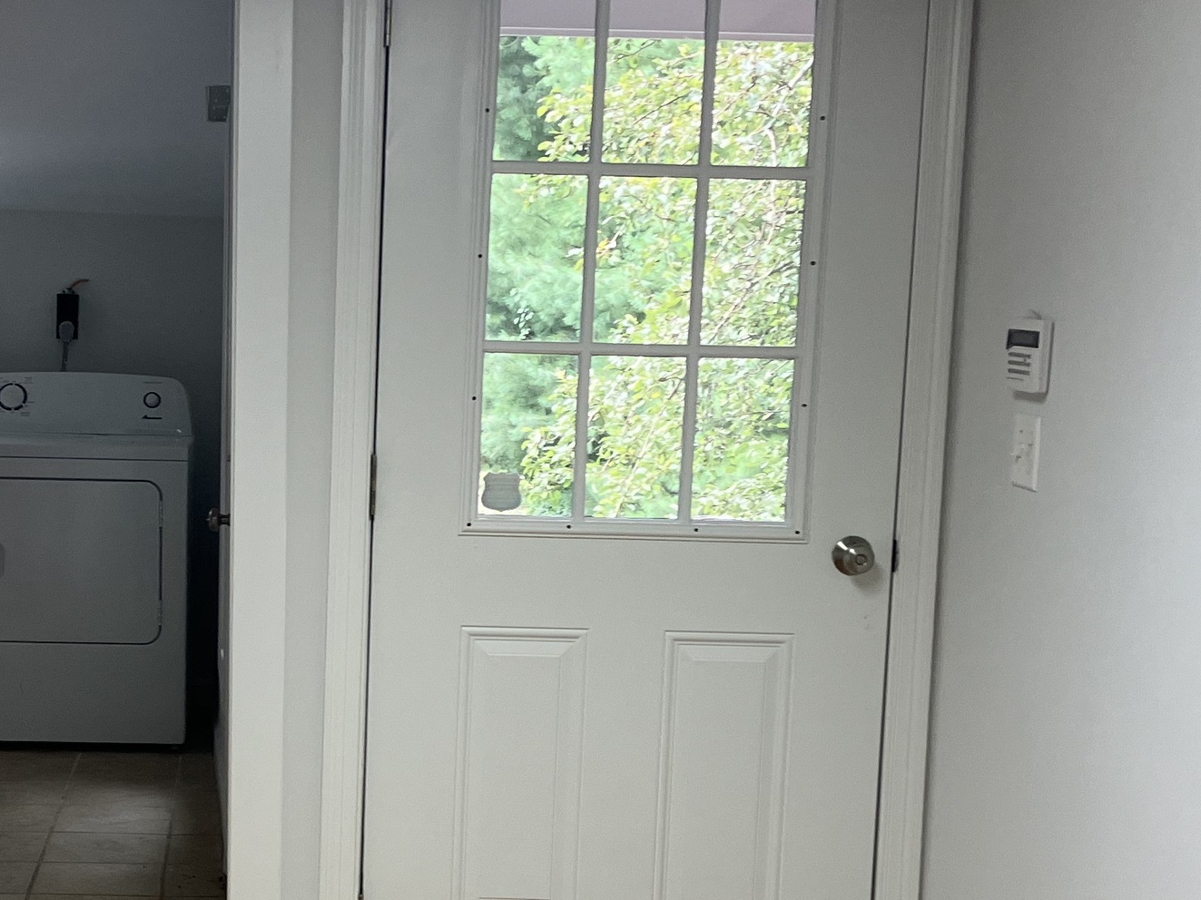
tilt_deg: -9.4
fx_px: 2255
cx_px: 288
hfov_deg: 29.3
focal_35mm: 65
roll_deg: -0.3
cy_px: 700
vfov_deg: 22.3
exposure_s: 1/120
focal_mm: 3.99
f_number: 1.8
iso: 64
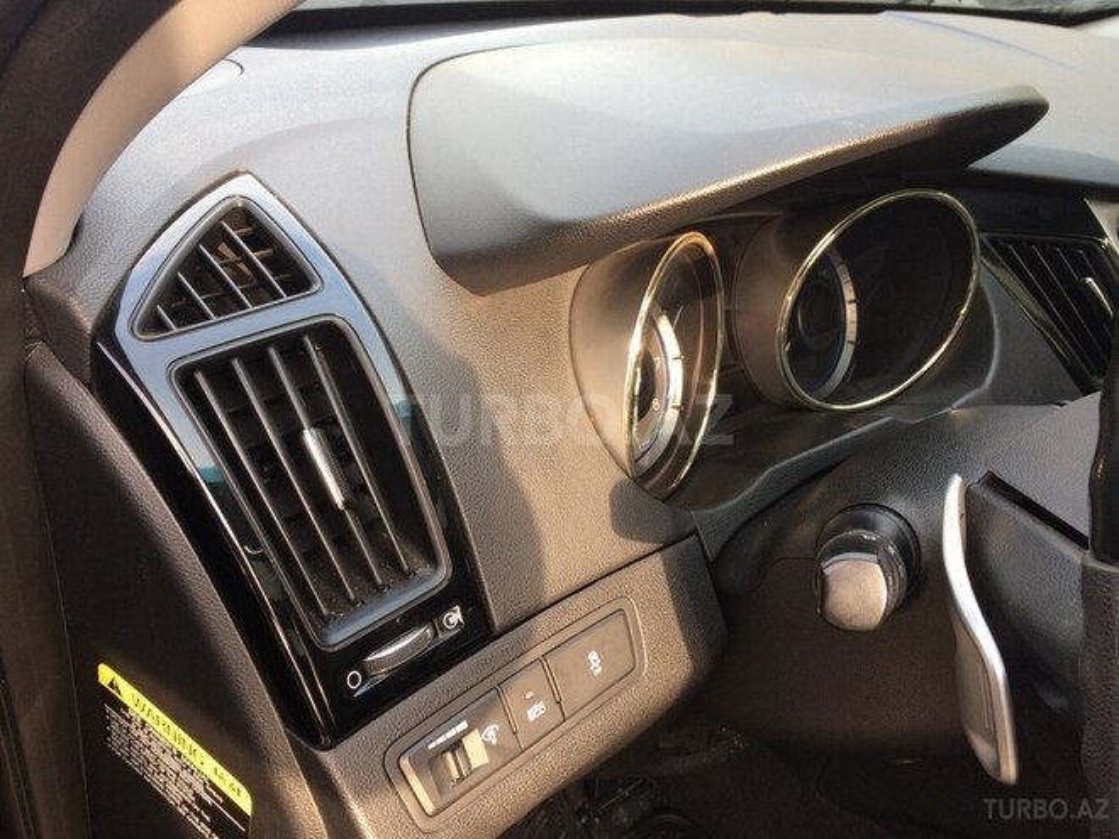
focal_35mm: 29
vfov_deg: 48.2
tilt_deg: -29.6
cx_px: 560
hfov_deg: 61.7
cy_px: 420
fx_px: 937
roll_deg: -8.7
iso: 50
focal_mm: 4.15
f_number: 2.2
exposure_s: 1/100
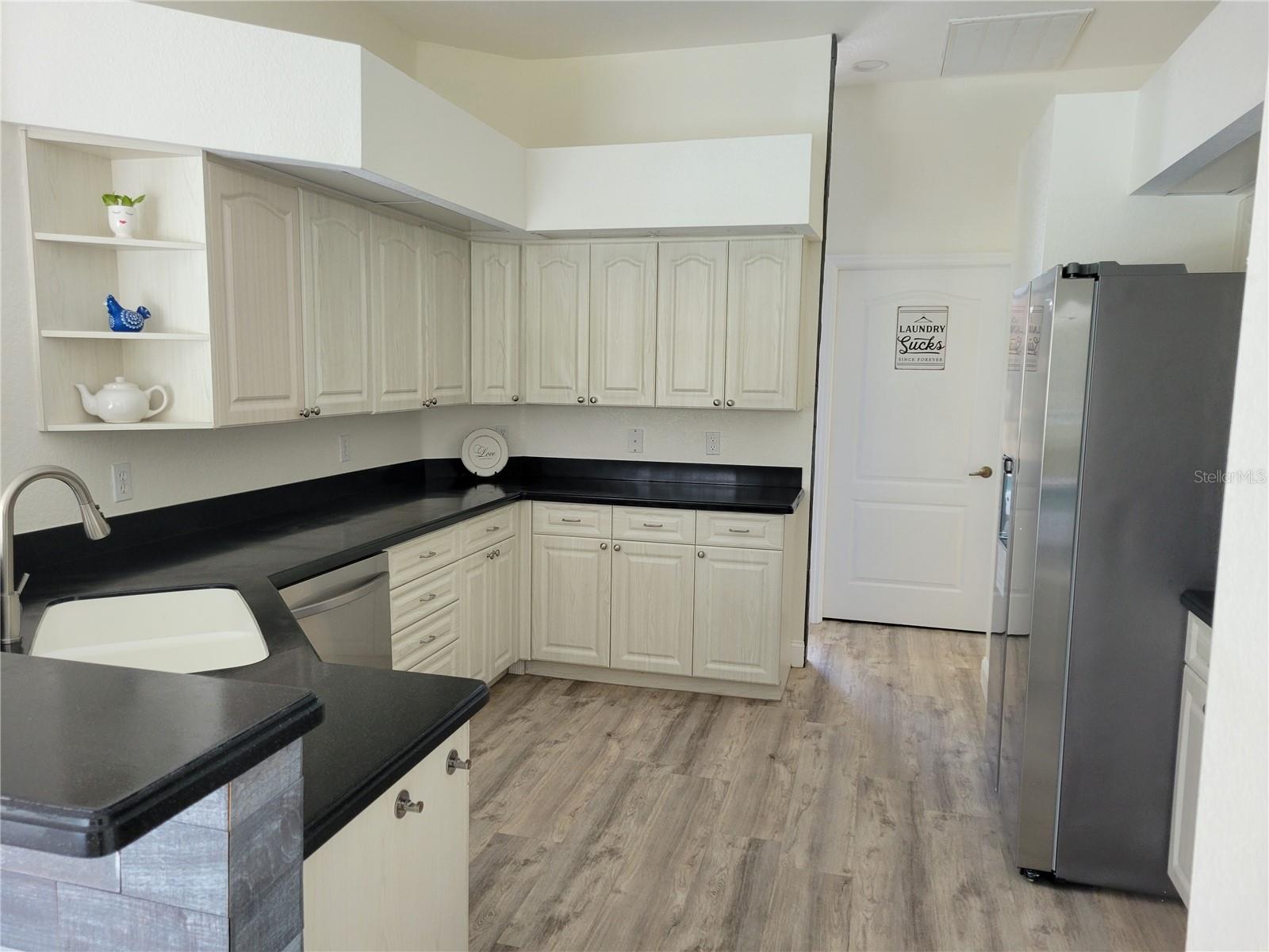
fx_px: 953
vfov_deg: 53.1
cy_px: 476
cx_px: 634
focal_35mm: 26
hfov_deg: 67.3
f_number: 1.8
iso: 200
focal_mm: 5.4
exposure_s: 1/120
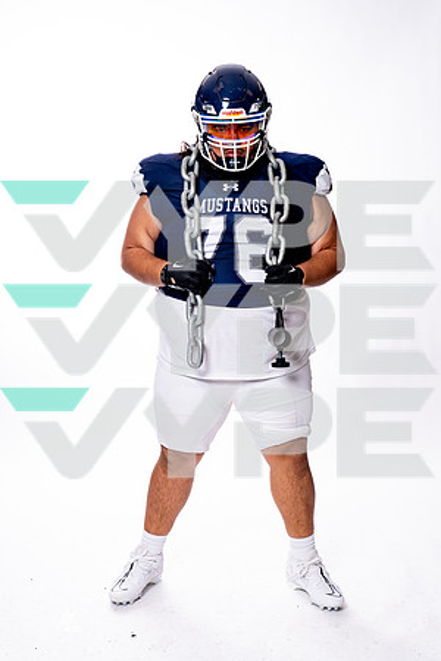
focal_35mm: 52
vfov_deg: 38.2
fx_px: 955
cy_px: 330
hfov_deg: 26.0
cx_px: 220
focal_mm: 52
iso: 400
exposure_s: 1/250
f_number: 8
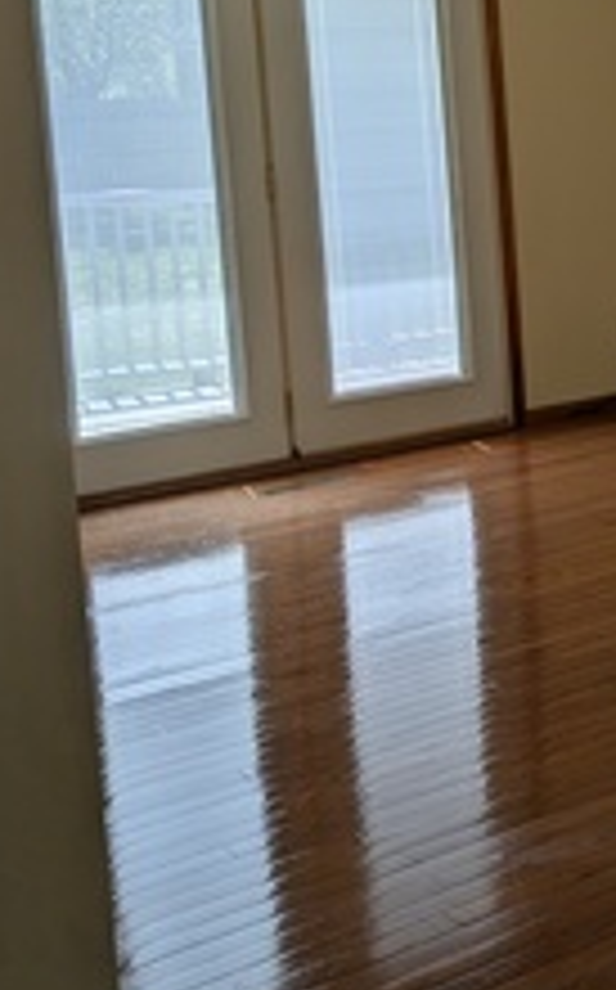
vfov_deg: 34.7
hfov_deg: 20.9
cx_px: 724
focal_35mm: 58
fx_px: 1562
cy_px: 306
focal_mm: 6.9
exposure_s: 1/664
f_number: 1.68
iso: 23
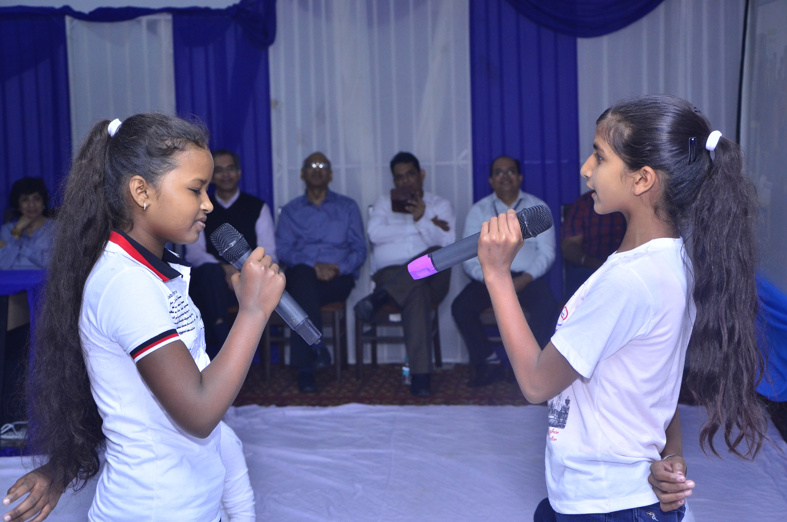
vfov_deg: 18.8
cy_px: 261
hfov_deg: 28.1
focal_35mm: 72
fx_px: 1571
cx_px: 394
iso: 800
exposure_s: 1/160
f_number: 5
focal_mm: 48
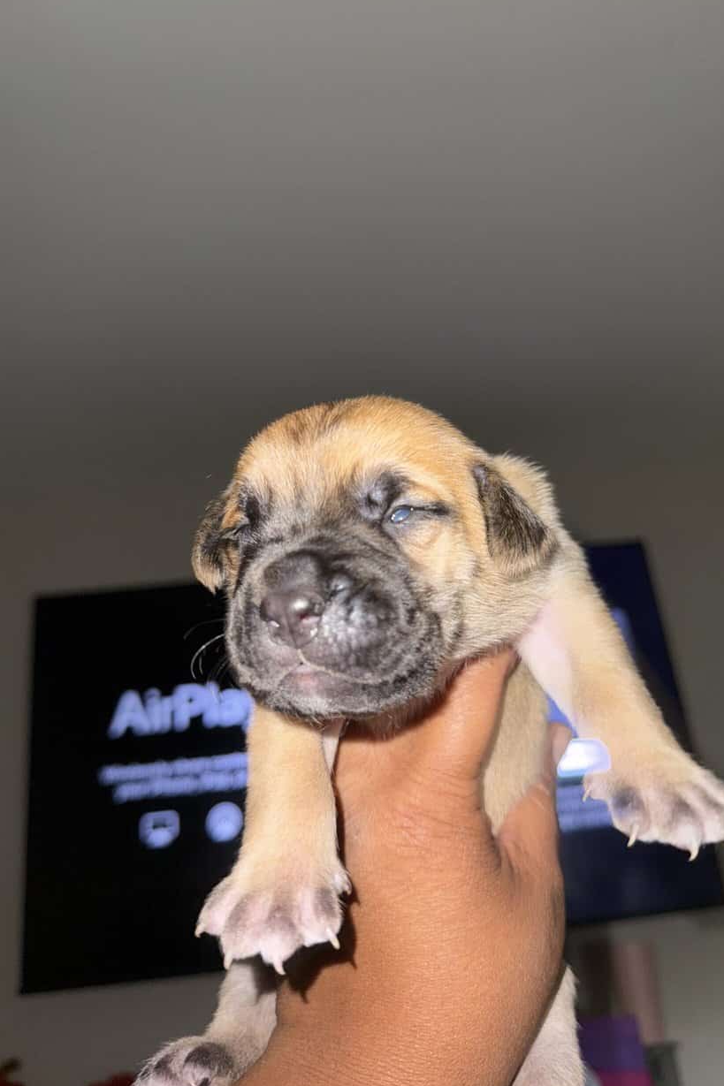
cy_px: 528
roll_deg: +6.1
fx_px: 784
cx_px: 395
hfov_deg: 49.5
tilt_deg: +26.7
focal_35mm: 26
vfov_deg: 69.4
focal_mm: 6.76
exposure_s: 1/10
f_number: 1.78
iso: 50
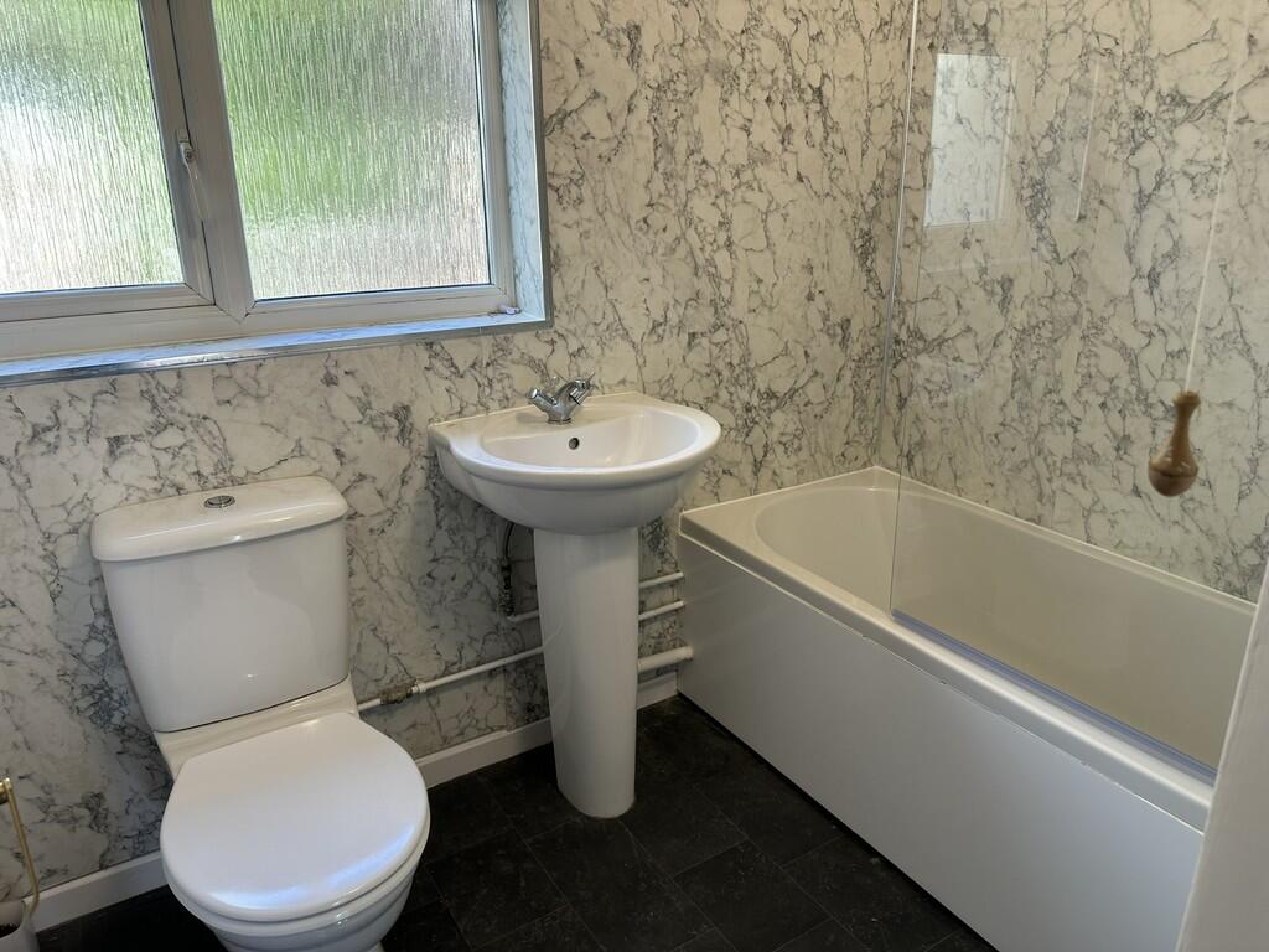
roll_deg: +0.5
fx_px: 880
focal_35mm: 24
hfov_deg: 71.6
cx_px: 634
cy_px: 476
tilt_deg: -18.4
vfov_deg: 56.8
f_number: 1.78
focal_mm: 6.86
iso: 50
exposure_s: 1/100
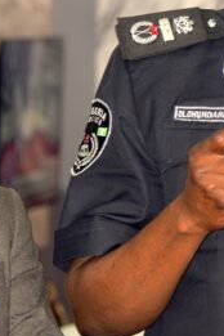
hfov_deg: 4.0
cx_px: 379
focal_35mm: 337
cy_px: 241
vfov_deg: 6.1
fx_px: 3145
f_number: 4
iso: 100
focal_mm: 86
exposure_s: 1/60
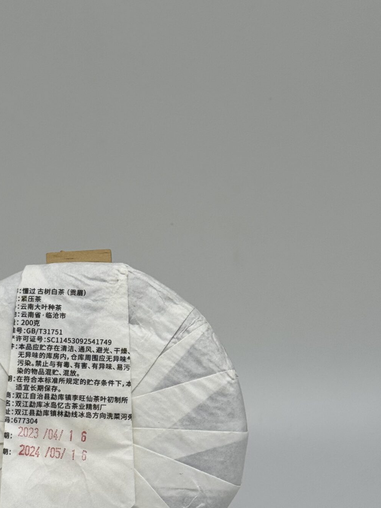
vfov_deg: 21.2
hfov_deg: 16.0
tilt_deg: -9.3
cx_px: 87
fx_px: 1350
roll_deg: -0.3
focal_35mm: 92
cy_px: 332
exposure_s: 1/257
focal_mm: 6.76
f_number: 1.78
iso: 64
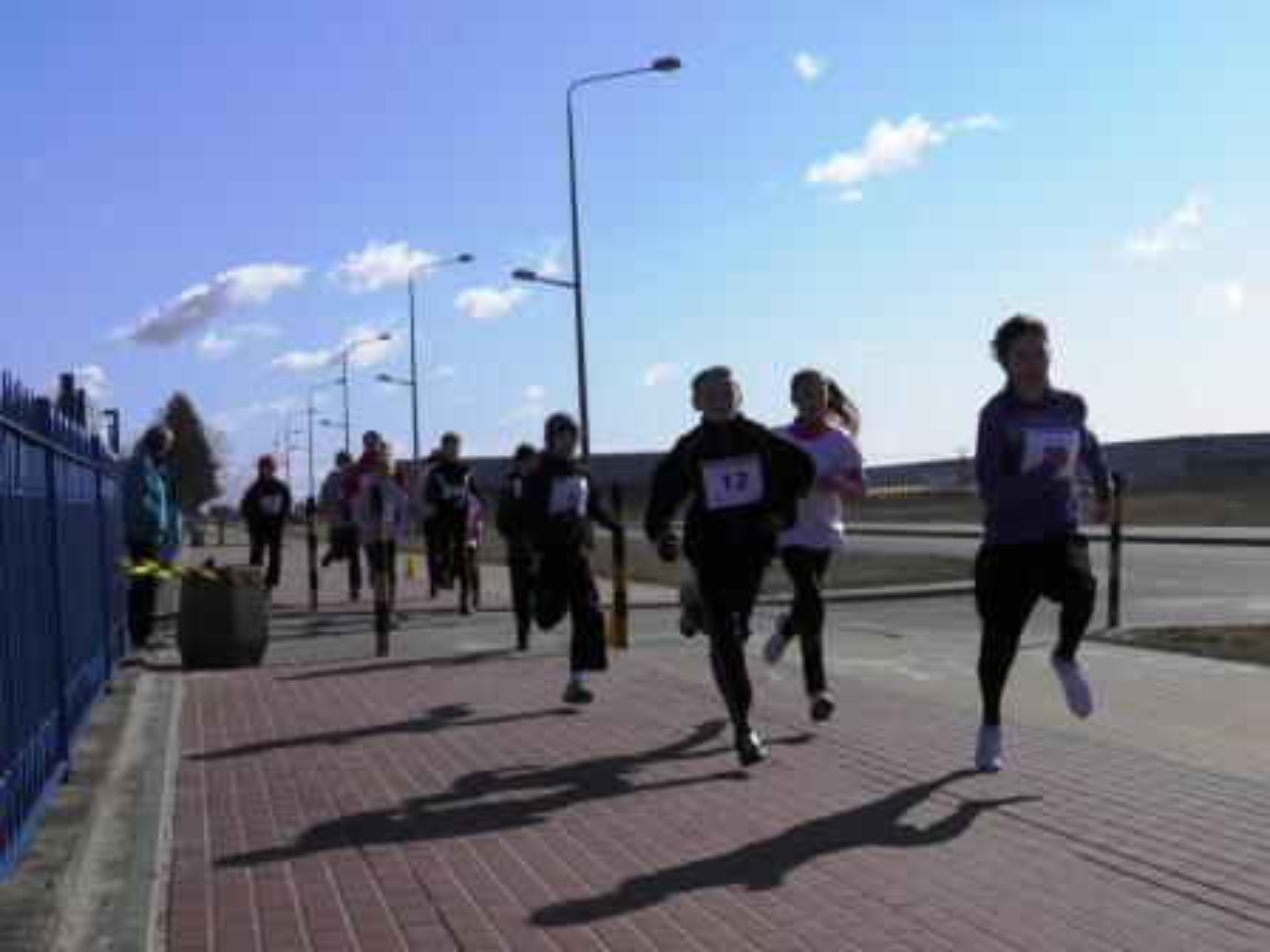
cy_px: 476
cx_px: 635
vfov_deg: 26.6
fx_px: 2018
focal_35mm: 55
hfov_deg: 34.9
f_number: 4.6
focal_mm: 10
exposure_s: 1/1000
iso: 50
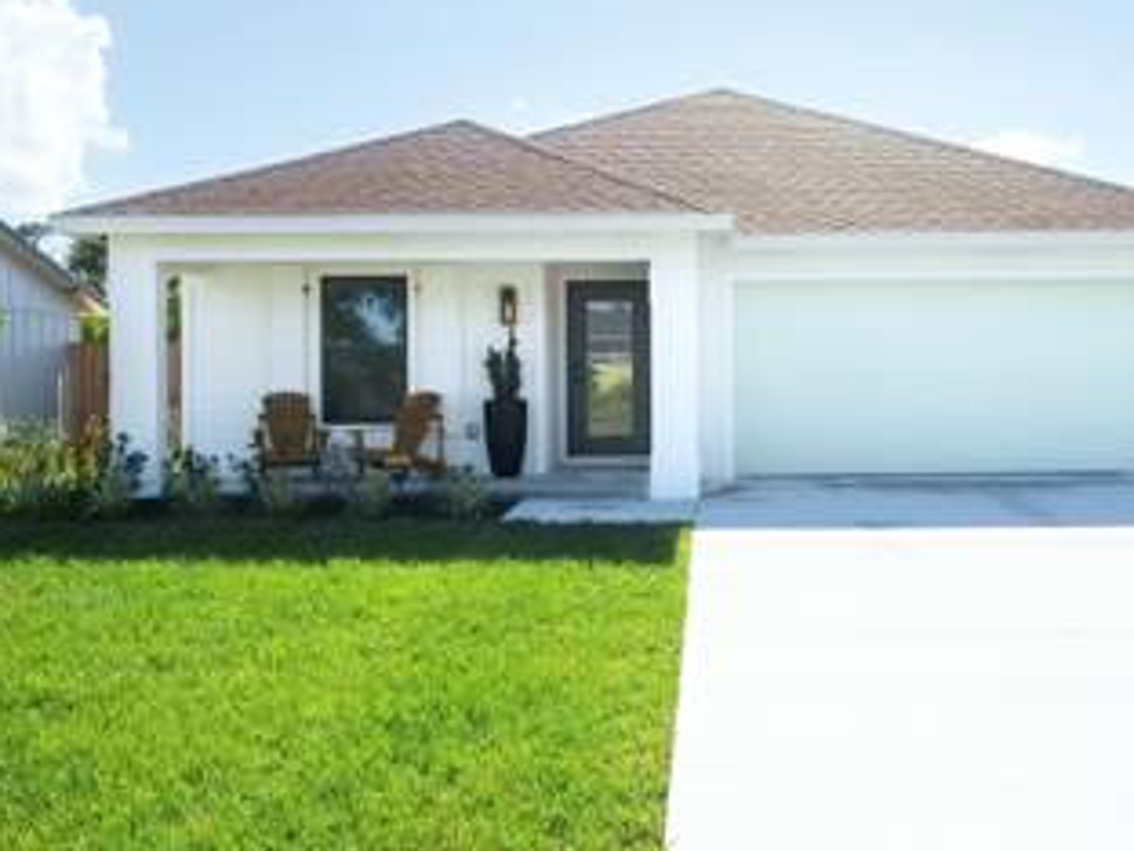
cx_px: 738
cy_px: 385
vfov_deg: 38.6
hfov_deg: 49.4
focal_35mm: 37
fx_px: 1212
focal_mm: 17
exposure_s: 1/320
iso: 50
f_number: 13
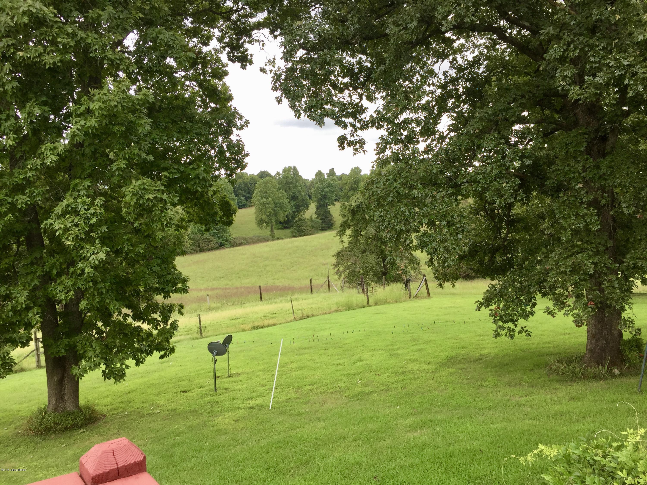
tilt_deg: -2.0
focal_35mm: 29
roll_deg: -0.4
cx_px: 324
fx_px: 542
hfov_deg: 61.7
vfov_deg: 48.2
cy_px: 242
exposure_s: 1/465
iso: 32
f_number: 2.2
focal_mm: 4.15
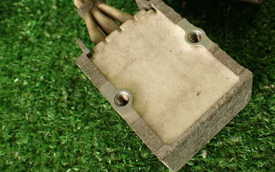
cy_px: 49
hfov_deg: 43.0
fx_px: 345
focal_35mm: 46
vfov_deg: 27.8
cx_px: 176
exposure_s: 1/60
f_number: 2.4
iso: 100
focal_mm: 5.79
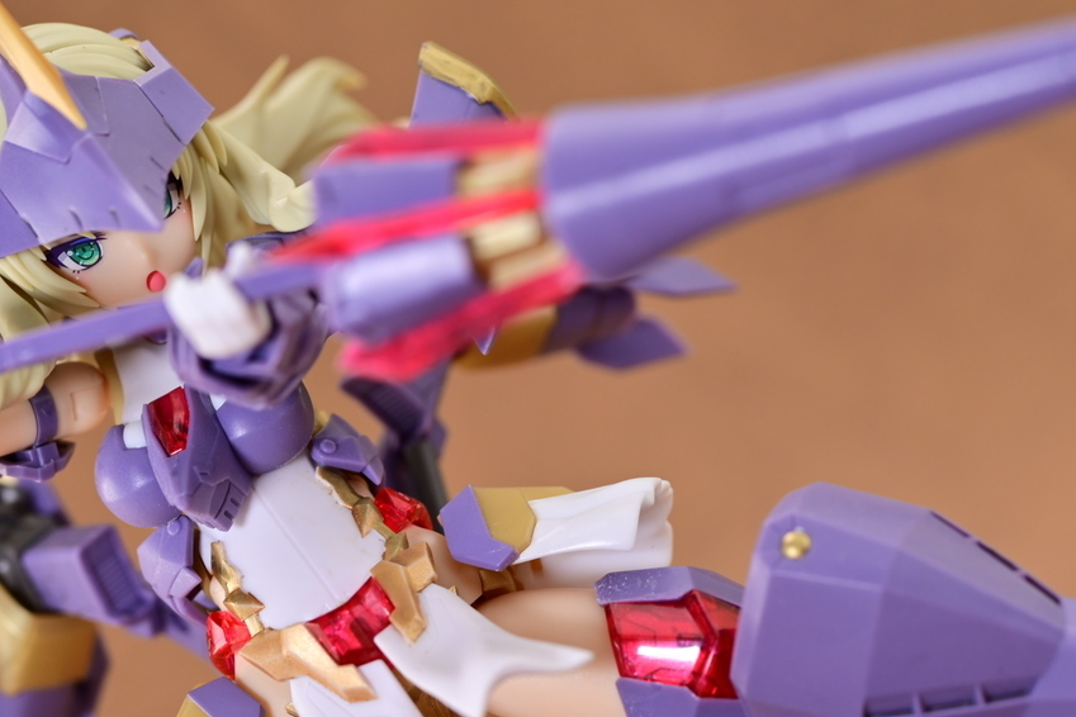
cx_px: 534
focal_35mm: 106
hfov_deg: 19.3
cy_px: 436
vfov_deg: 12.9
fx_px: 3168
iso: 100
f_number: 6.3
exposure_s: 1.6
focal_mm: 50
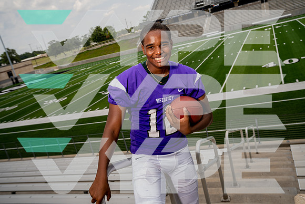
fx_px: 297
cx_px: 152
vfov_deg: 37.9
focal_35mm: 35
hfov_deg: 54.4
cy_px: 102
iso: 100
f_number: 6.3
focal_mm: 35
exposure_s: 1/250
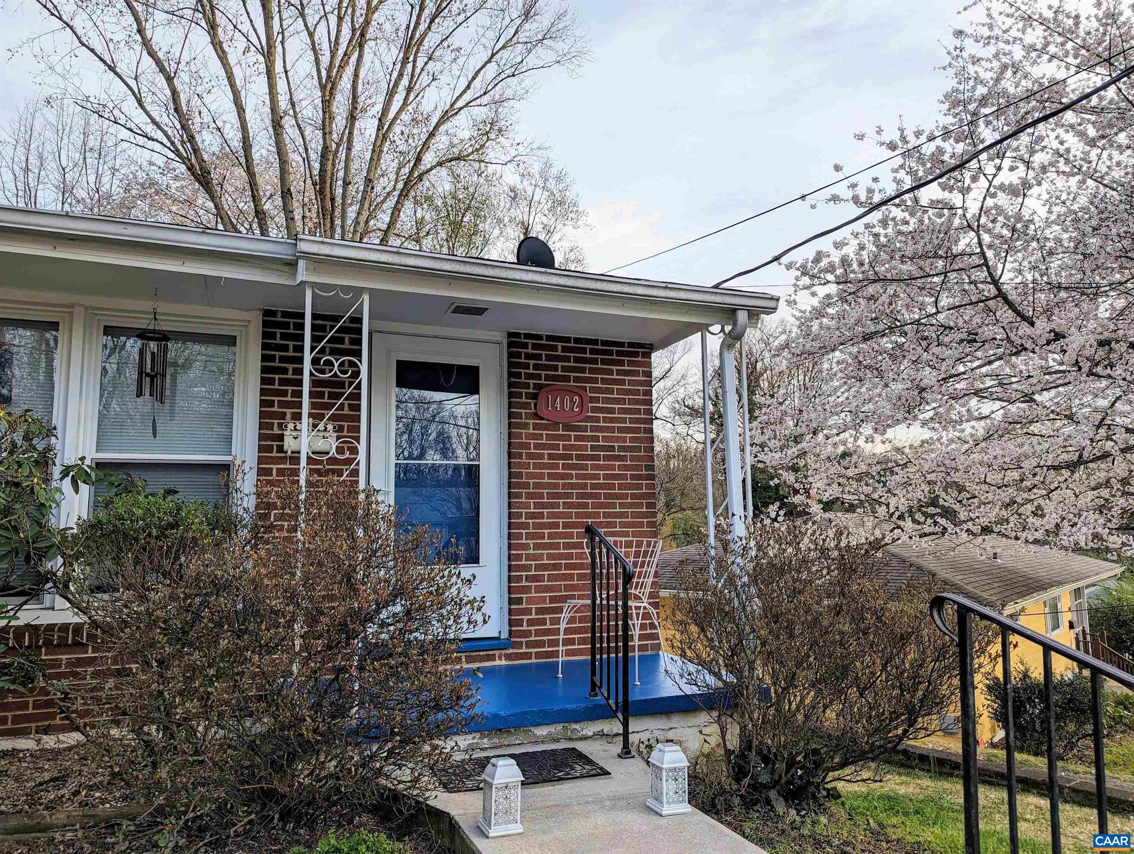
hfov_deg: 71.5
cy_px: 427
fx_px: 787
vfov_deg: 56.9
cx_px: 567
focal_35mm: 24
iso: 46
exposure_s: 1/413
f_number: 1.85
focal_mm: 6.81
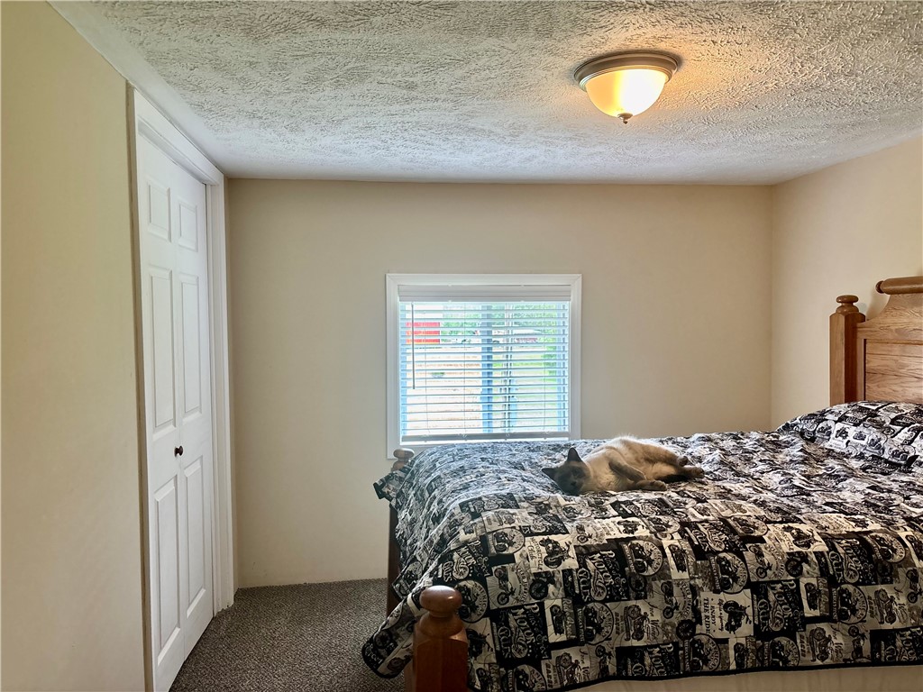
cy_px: 346
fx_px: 693
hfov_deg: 67.3
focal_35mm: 26
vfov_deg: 53.1
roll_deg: +1.3
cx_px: 462
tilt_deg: -2.9
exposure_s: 1/60
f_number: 1.6
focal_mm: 5.96
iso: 160
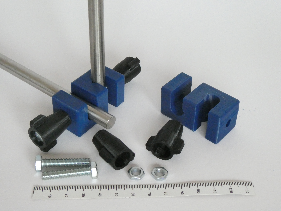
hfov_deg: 33.8
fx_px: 463
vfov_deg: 25.7
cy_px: 106
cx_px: 140
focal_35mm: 57
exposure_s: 1/80
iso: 1600
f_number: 4.2
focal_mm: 10.3
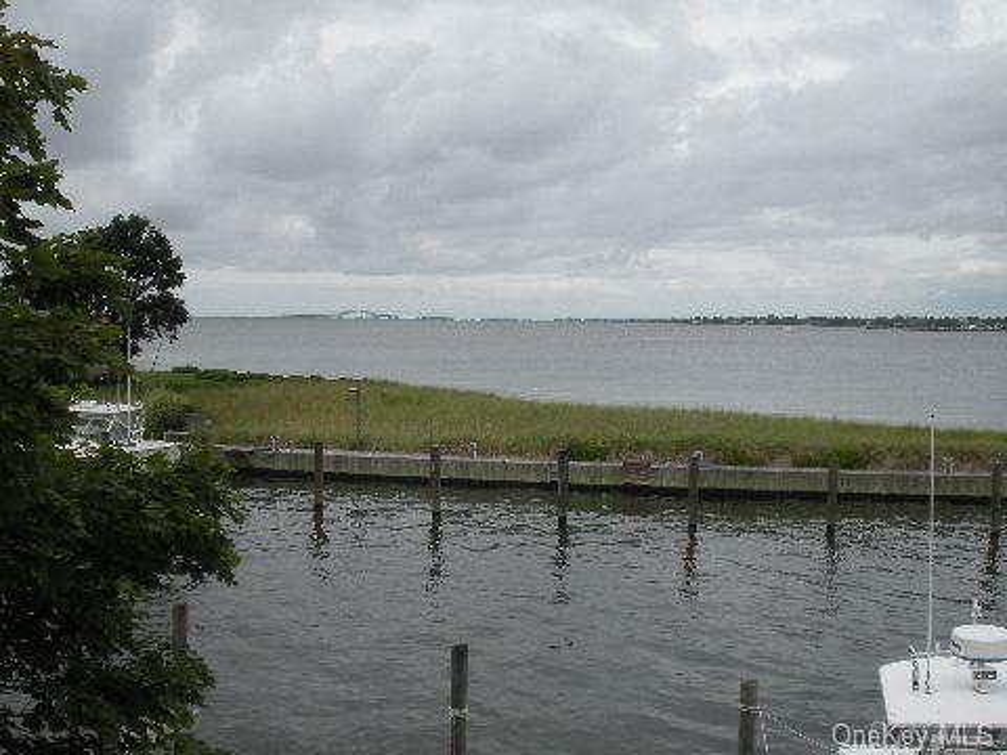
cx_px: 504
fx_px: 1251
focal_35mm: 43
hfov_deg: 43.9
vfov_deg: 33.6
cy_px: 378
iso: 64
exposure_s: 1/730
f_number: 4
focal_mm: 7.7
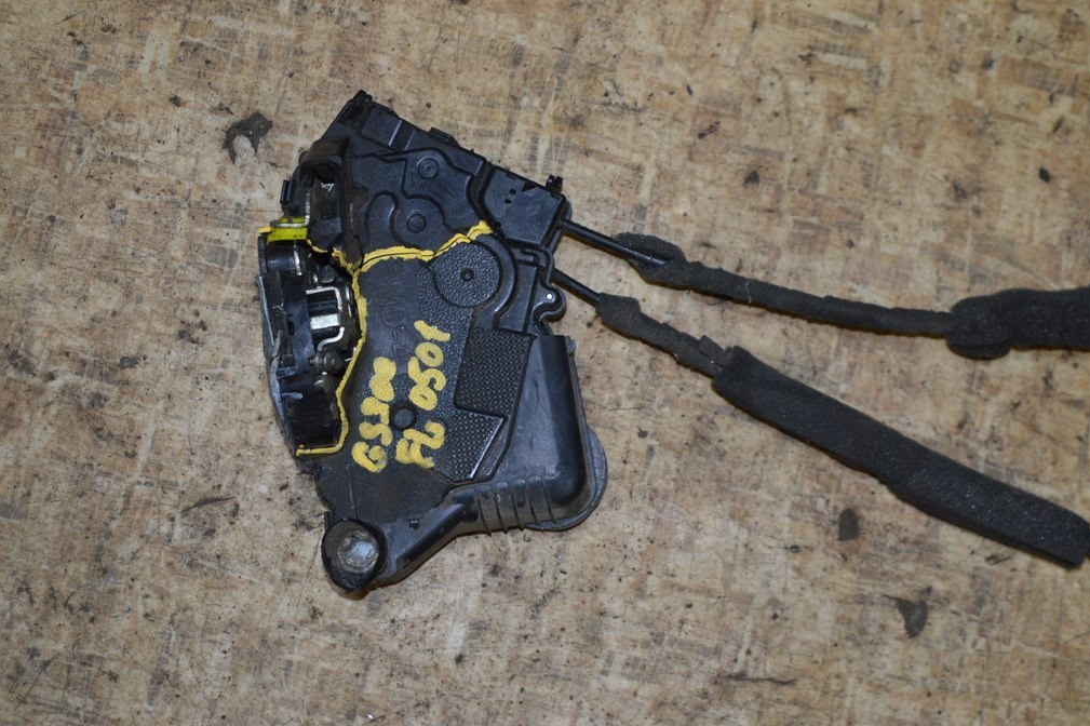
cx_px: 552
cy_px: 359
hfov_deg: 28.9
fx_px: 2119
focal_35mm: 70
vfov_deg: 19.4
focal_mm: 46
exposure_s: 1/60
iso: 720
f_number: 5
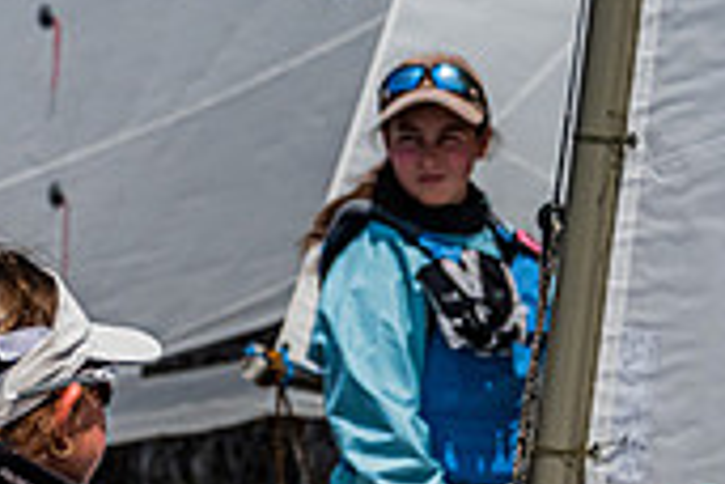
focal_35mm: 407
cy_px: 694
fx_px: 8196
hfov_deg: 5.1
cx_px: 25
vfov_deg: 3.4
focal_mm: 120
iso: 1000
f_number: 6.7
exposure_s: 1/8000
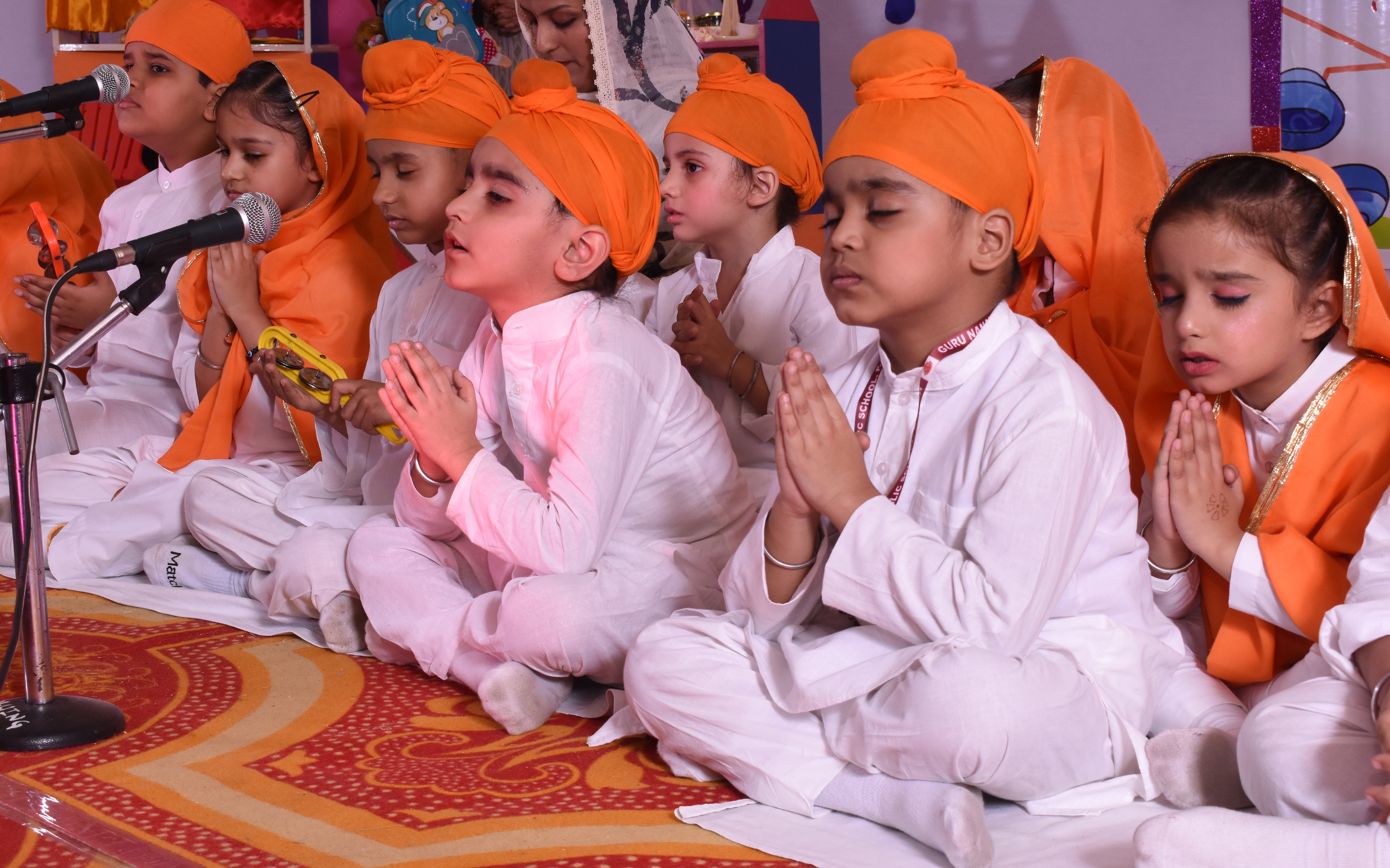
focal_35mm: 59
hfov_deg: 34.5
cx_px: 696
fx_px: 2235
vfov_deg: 22.0
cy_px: 398
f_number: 11
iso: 800
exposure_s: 1/125
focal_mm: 38
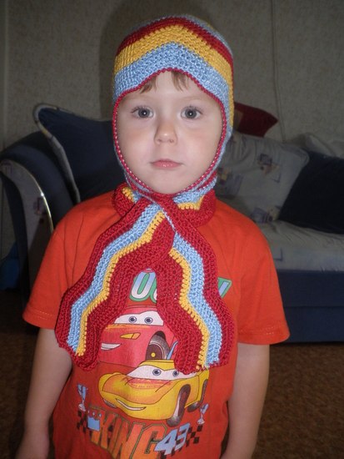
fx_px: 477
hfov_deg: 39.7
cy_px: 230
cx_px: 172
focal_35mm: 36
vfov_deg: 51.3
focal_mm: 6.3
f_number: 3.5
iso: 160
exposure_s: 1/30
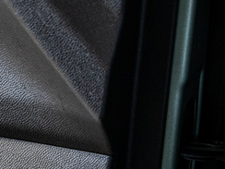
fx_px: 1963
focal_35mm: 302
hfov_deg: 6.4
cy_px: 224
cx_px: -219
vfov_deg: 4.9
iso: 1600
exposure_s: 1/125
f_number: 2.8
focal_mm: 75
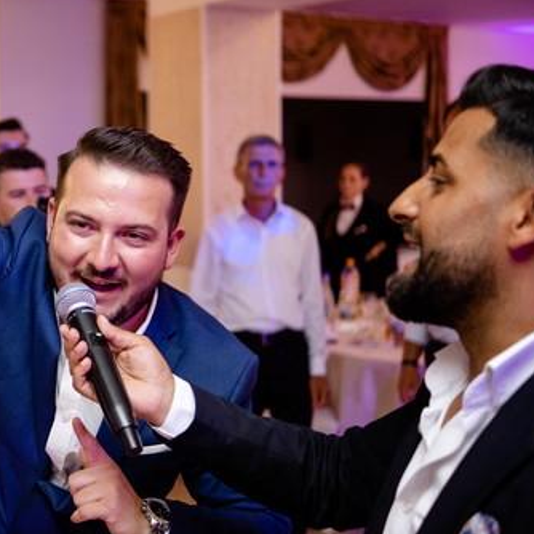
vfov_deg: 30.0
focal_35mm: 57
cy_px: 249
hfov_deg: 28.8
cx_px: 45
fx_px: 995
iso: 640
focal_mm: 23
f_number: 1.4
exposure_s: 1/200
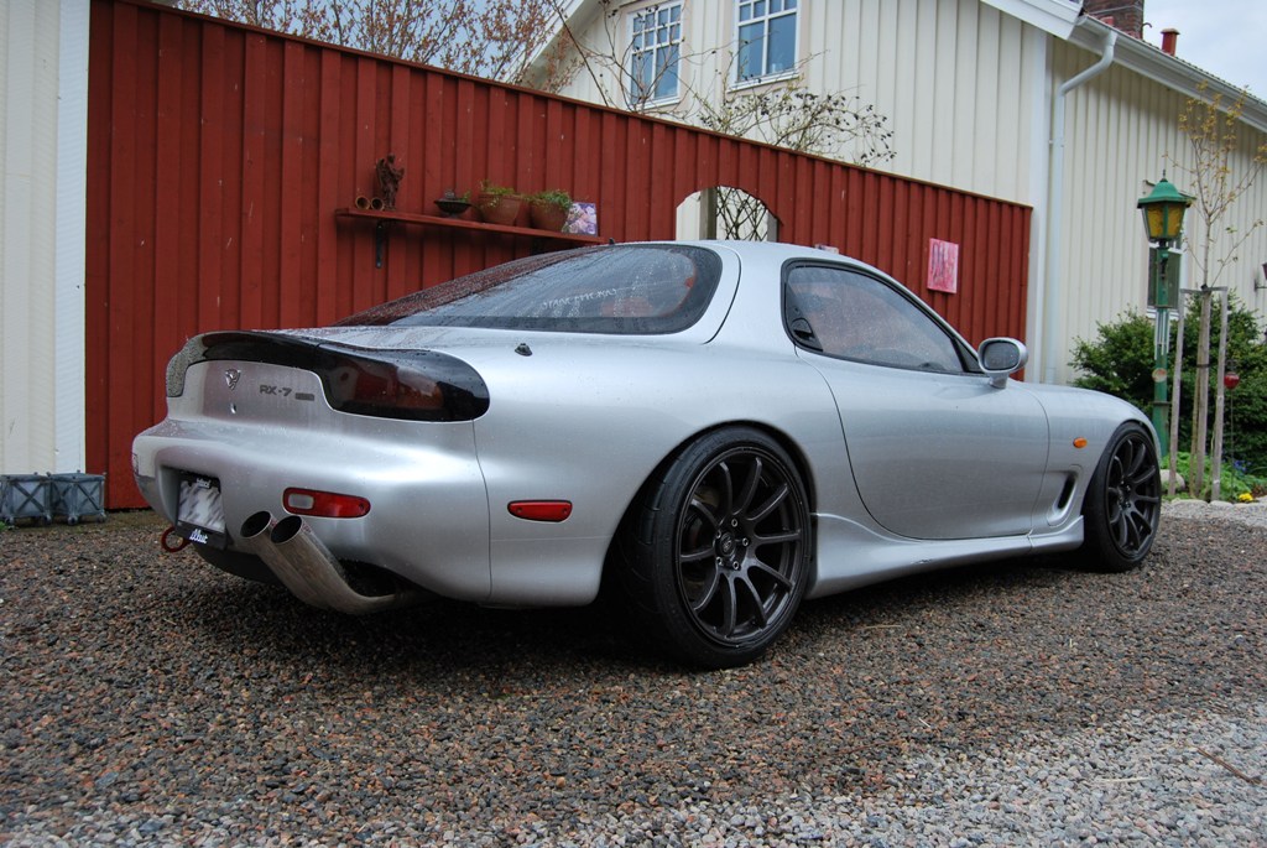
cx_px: 634
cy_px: 424
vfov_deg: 40.1
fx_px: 1163
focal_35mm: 33
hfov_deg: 57.2
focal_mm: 22
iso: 125
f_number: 5.6
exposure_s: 1/125
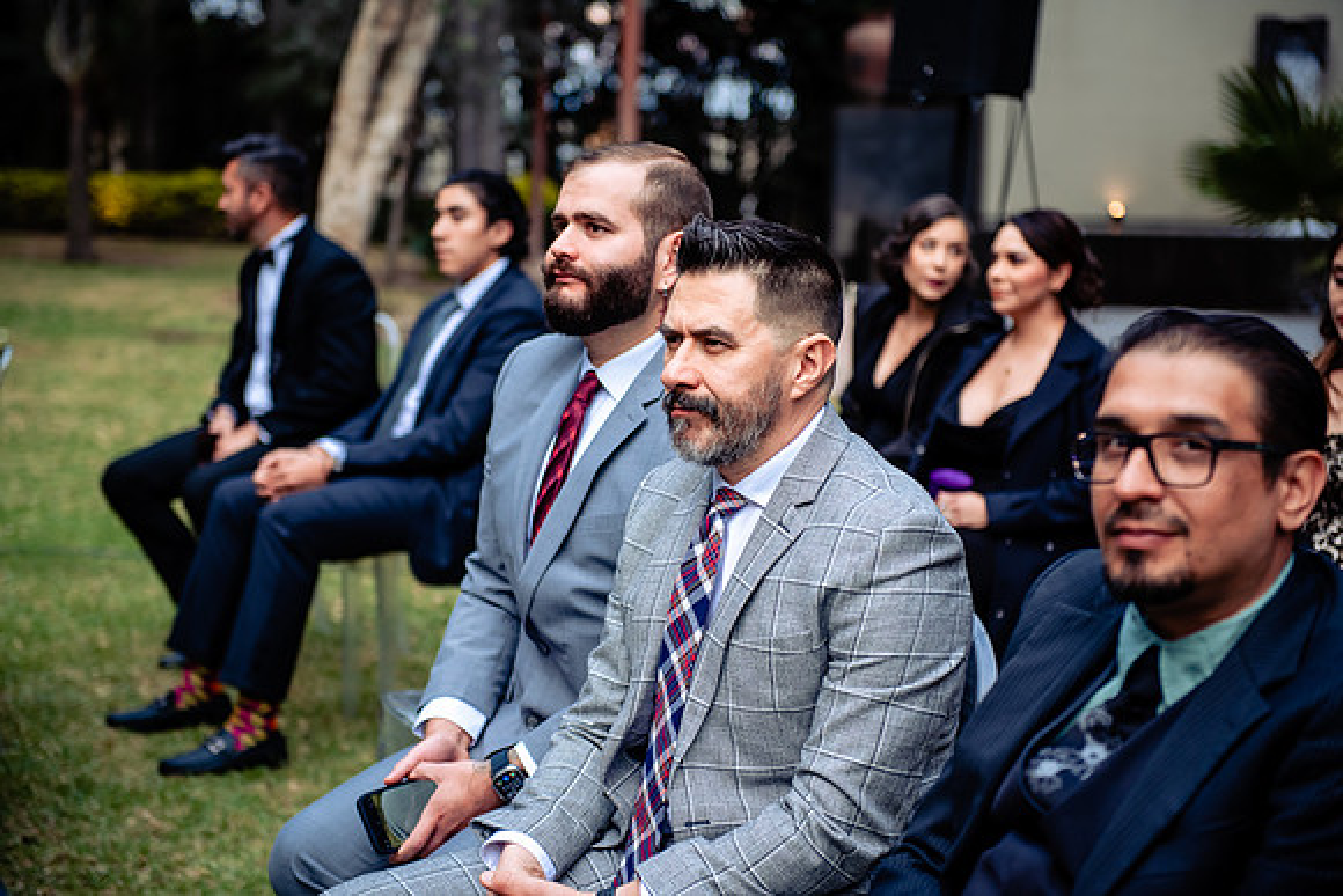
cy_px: 448
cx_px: 672
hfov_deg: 28.8
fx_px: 2612
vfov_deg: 19.5
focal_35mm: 70
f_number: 2.8
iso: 320
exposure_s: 1/160
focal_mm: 70
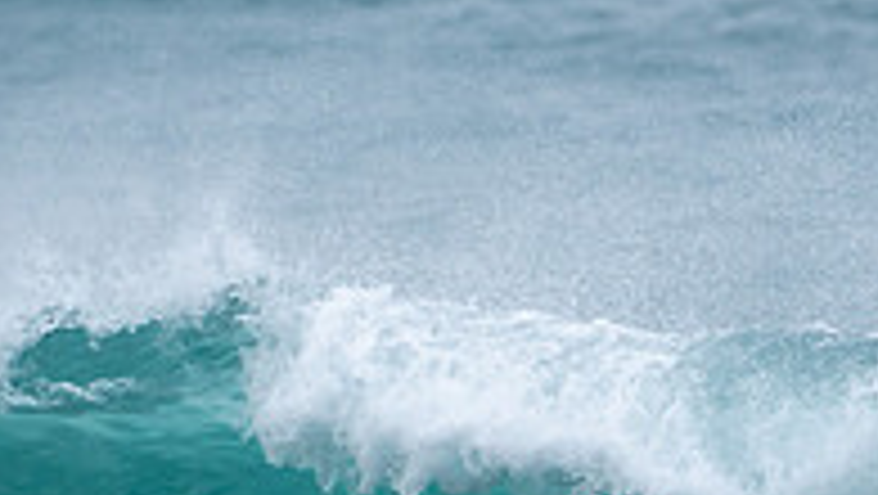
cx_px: 572
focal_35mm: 2341
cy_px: 745
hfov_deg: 0.9
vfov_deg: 0.5
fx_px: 54538
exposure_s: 1/1000
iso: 280
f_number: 5.6
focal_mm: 500
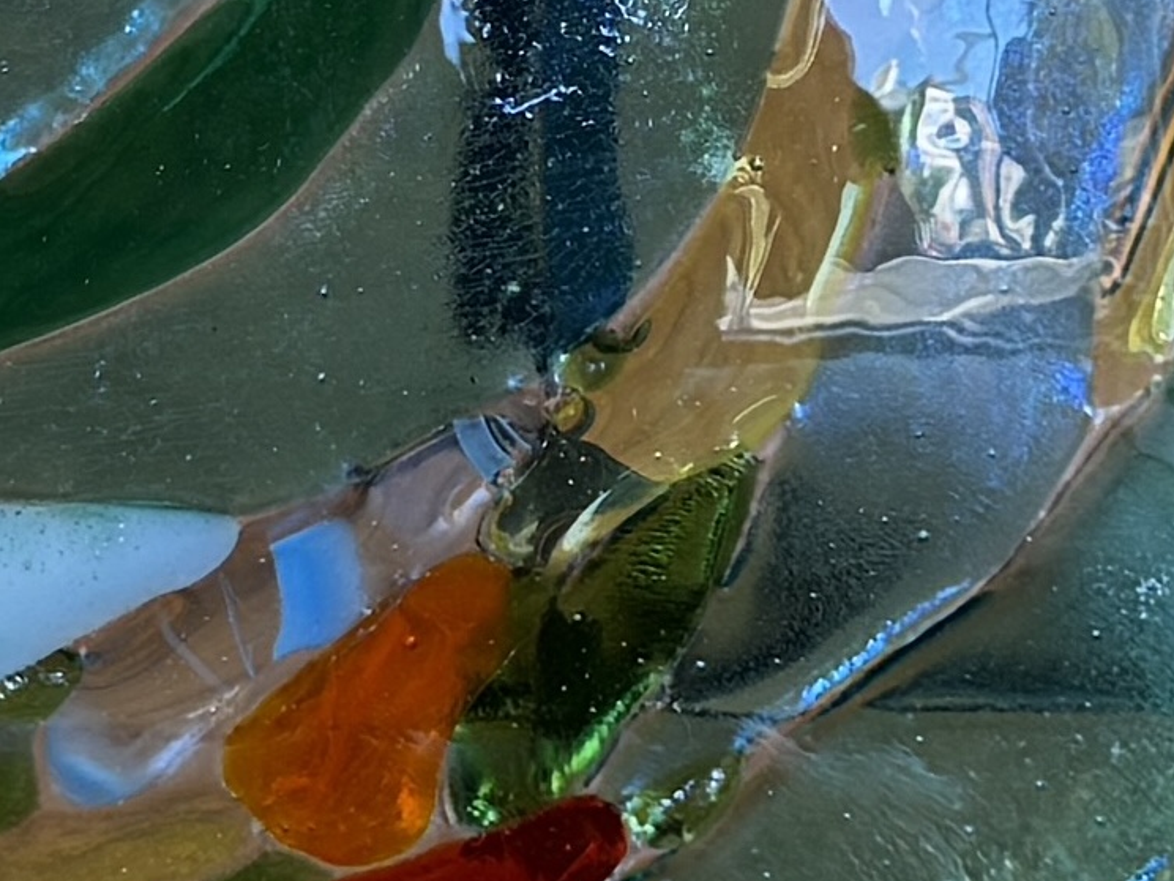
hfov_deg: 17.7
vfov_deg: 12.8
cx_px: 161
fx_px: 3731
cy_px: -412
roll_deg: -0.9
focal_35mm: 110
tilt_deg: -25.3
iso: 100
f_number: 1.78
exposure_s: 1/120
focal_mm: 6.76
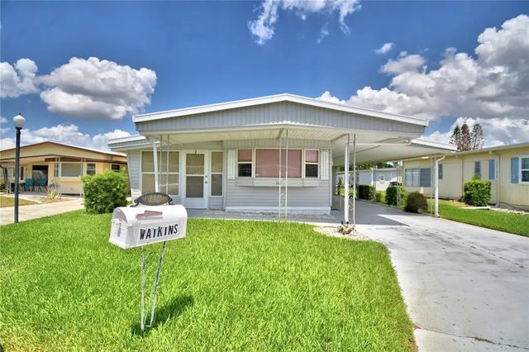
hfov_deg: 100.4
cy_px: 176
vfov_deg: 77.3
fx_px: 220
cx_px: 264
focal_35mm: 15
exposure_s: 1/2000
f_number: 4.5
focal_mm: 10
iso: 100
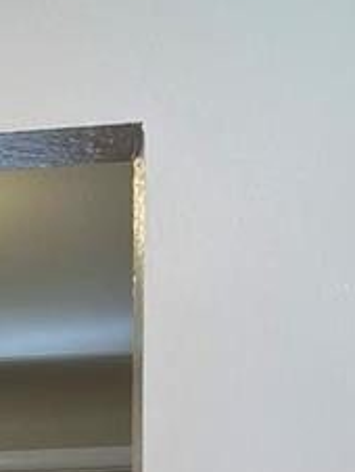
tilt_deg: -0.7
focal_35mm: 138
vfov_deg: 13.3
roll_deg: +1.0
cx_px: -401
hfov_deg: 9.9
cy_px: 752
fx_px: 1883
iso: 125
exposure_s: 1/120
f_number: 1.6
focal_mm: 4.2
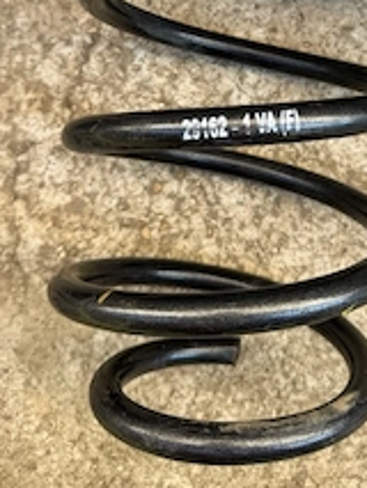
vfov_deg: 39.3
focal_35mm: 45
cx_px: 255
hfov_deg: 31.9
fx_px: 635
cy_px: 57
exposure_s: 1/237
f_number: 1.78
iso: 64
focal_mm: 6.76
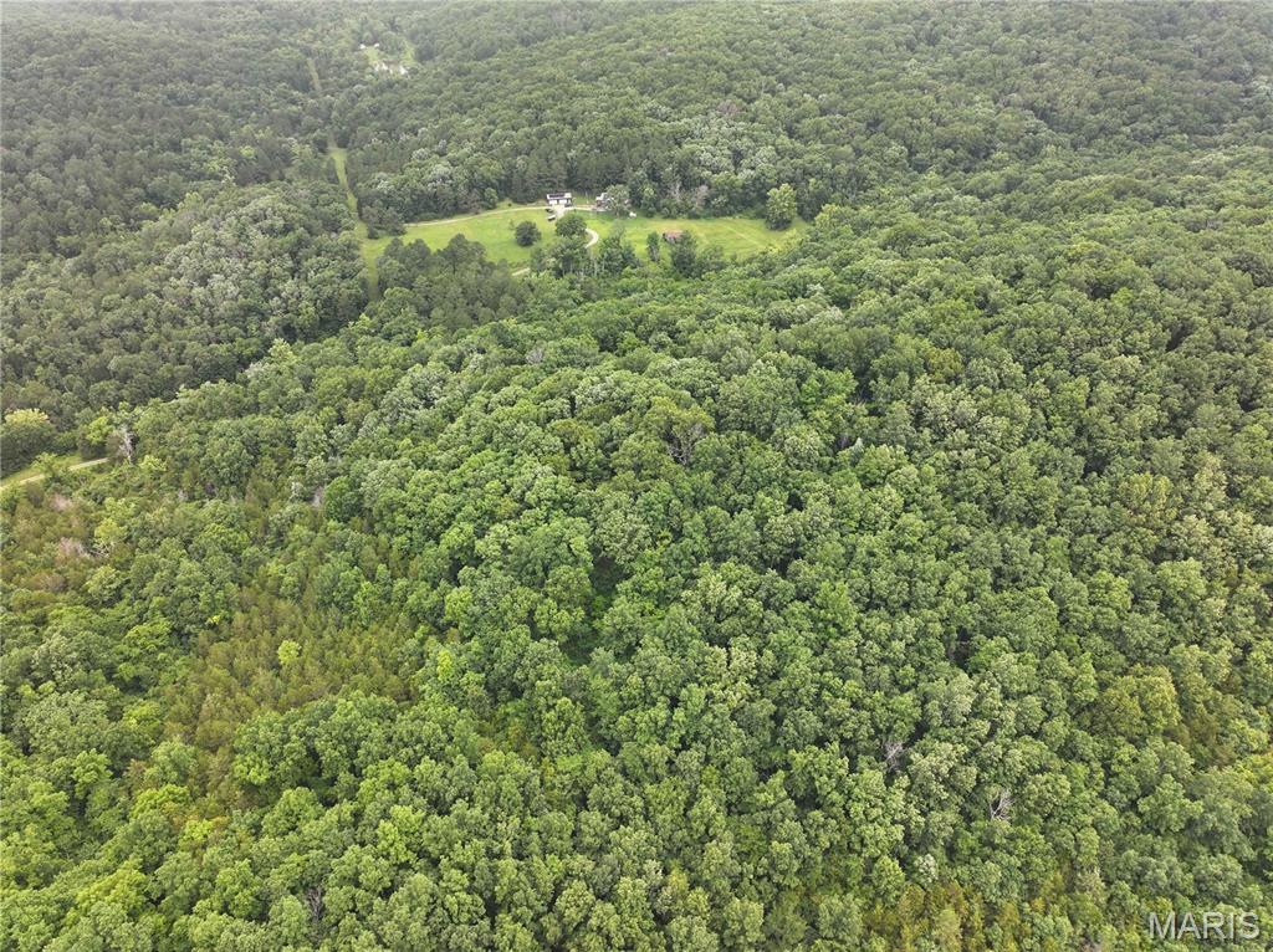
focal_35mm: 24
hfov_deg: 71.6
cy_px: 476
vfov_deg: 56.7
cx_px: 636
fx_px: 882
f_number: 2.8
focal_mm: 12.29
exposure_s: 1/500
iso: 100
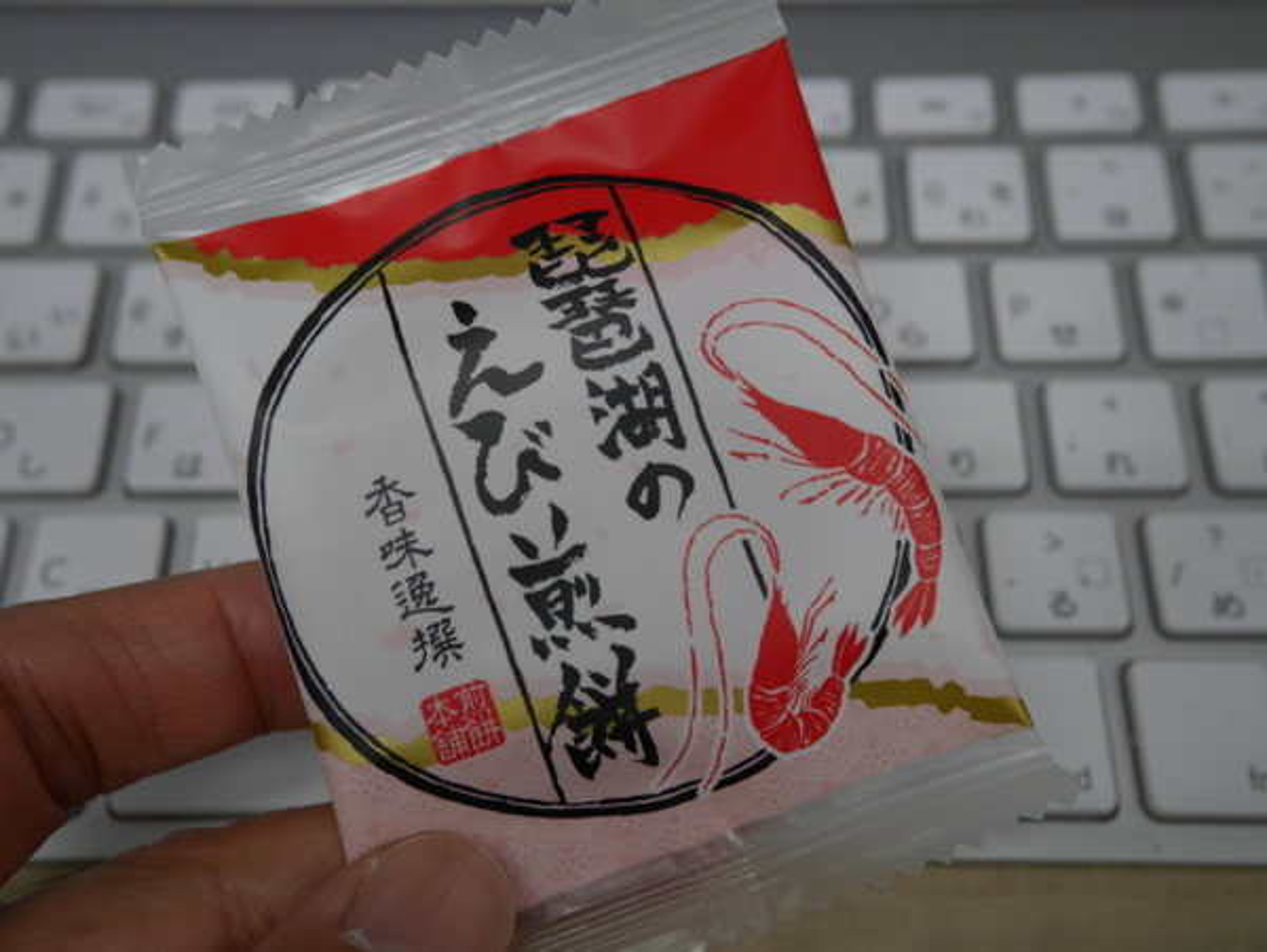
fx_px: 1392
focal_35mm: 38
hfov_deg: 48.9
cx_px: 634
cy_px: 476
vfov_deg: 37.8
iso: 200
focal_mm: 19
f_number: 4.3
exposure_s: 1/100
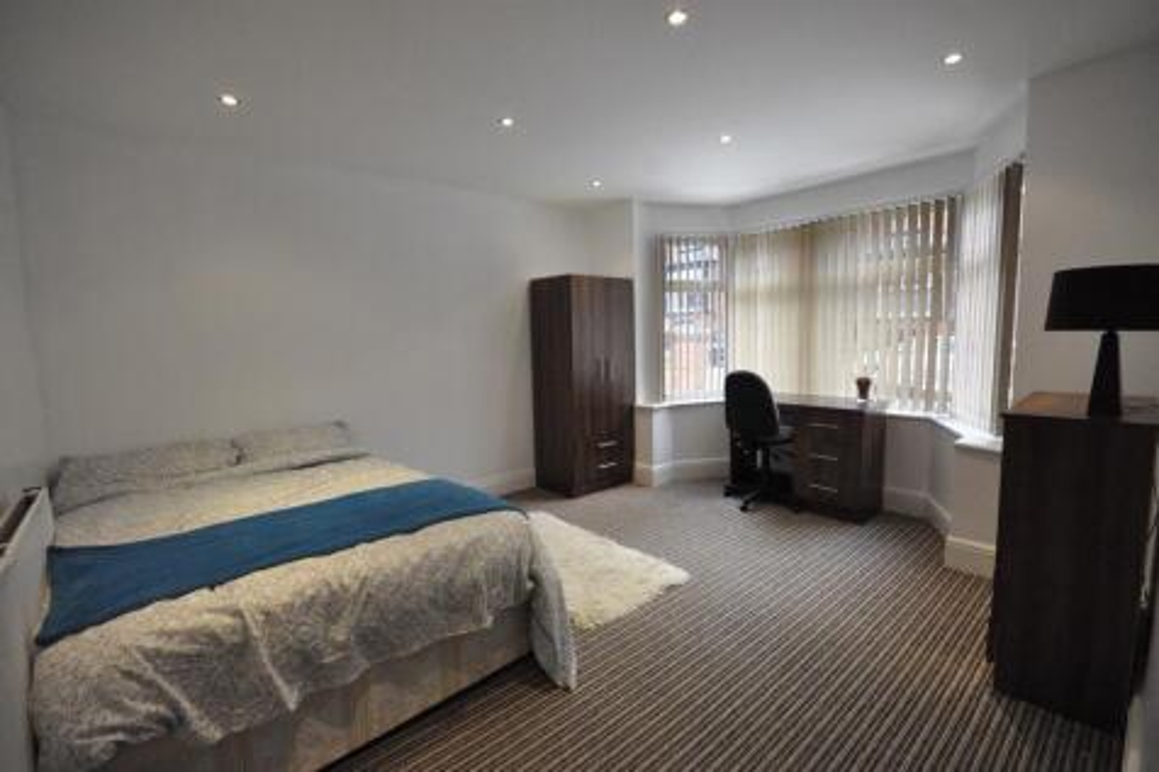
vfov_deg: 77.3
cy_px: 386
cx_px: 580
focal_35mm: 15
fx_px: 483
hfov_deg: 100.4
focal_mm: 10
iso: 3200
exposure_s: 1/180
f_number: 6.7
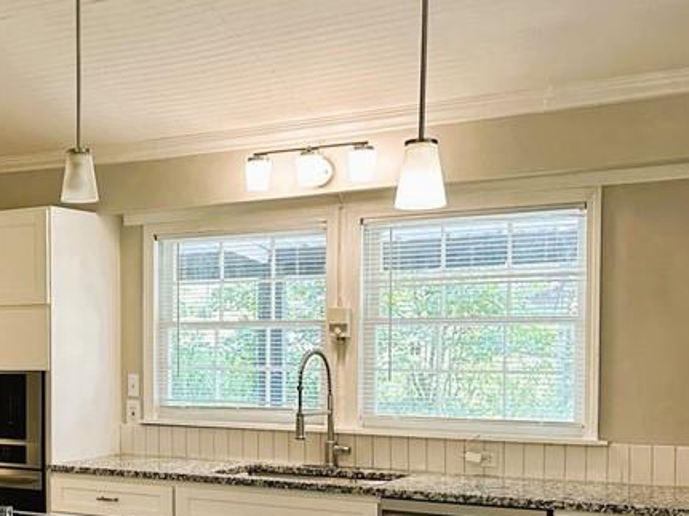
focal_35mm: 57
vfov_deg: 25.4
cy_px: 371
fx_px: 1134
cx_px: 45
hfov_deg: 31.9
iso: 200
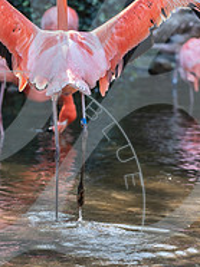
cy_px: 95
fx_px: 2340
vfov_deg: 6.5
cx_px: 76
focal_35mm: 303
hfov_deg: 4.9
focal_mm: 130
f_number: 2.8
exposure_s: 1/400
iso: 200
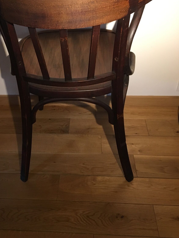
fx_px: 255
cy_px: 97
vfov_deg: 49.9
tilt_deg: -37.5
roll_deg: +4.9
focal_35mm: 37
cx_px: 66
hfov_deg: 38.4
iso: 200
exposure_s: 1/33
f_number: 2.2
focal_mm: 4.15
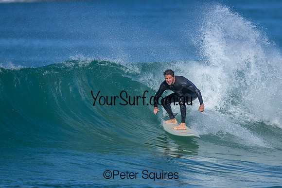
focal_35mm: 985
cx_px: 167
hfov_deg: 2.1
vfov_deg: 1.4
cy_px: 116
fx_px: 7719
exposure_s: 1/2000
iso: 220
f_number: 6.3
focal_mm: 800
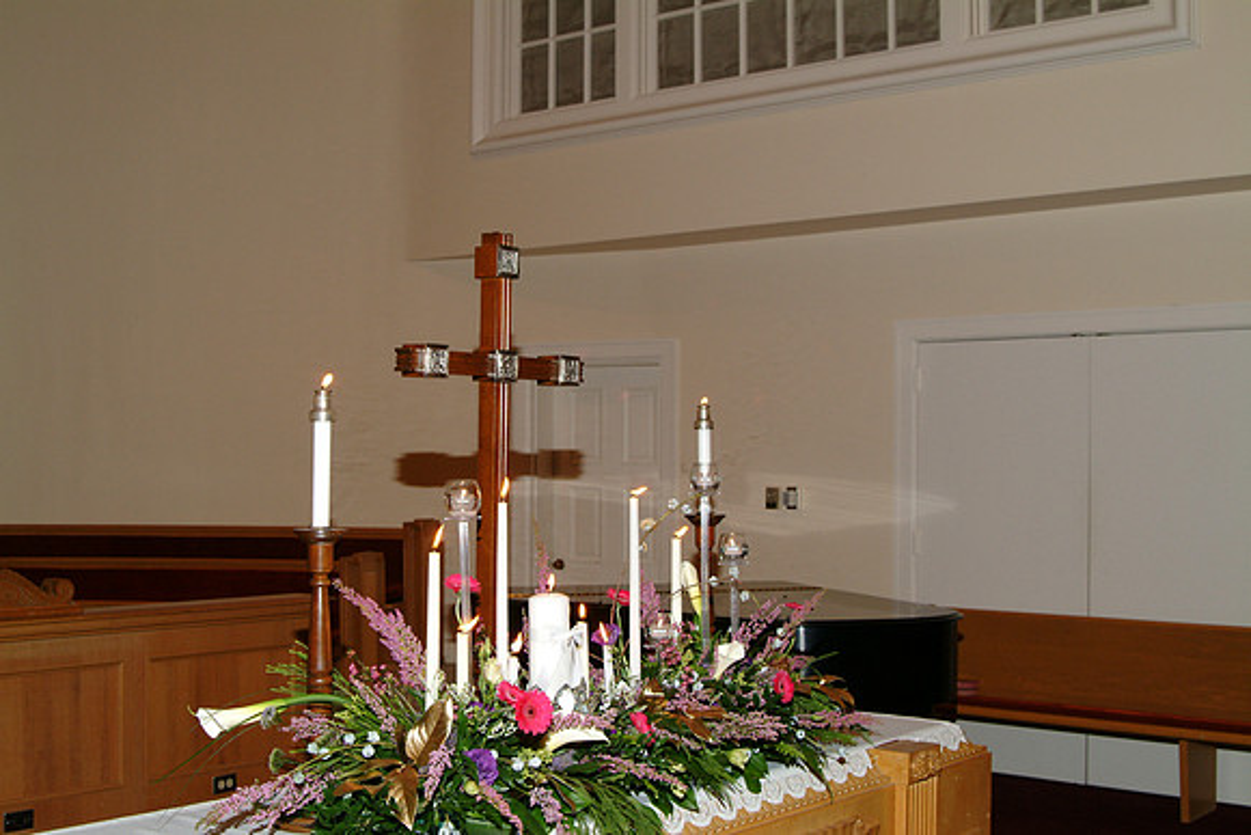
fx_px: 1460
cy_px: 418
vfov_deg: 31.9
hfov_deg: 46.4
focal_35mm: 42
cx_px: 626
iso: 400
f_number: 5.6
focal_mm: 28
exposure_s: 1/60
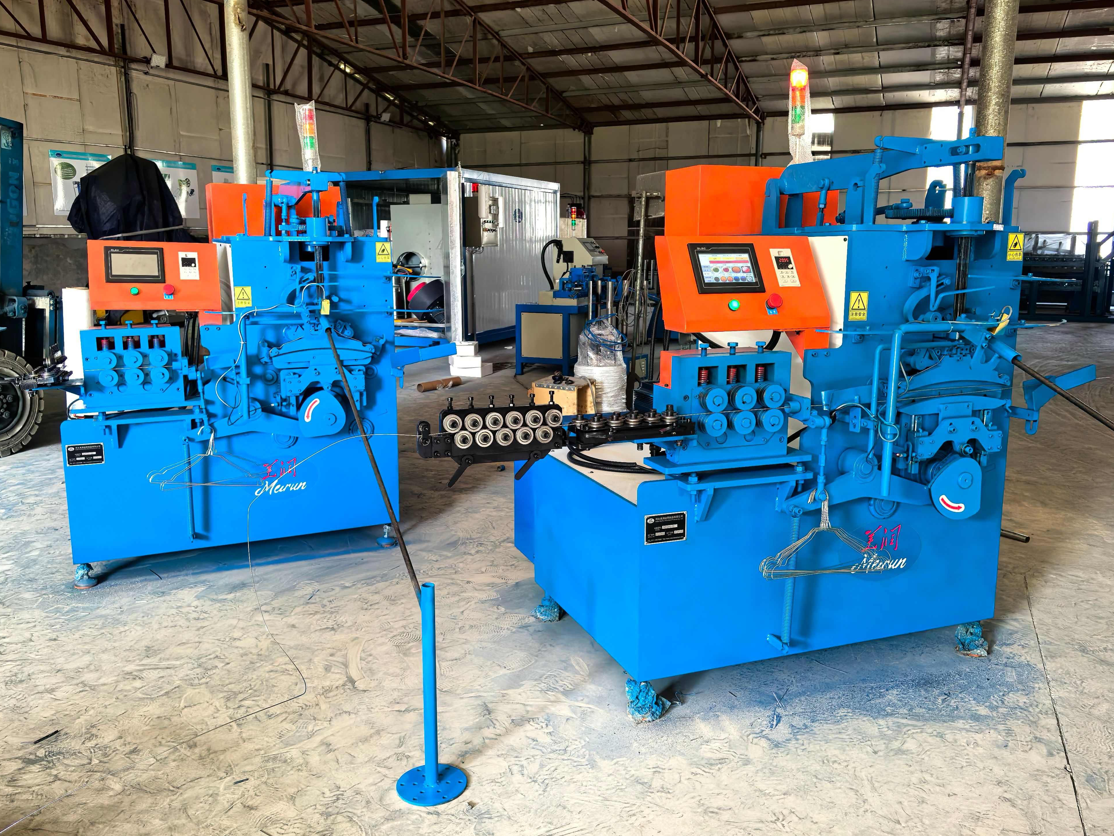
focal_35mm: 28
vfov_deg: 49.7
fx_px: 901
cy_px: 411
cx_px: 561
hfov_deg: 63.4
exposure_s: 1/100
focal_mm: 6.35
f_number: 2
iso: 320
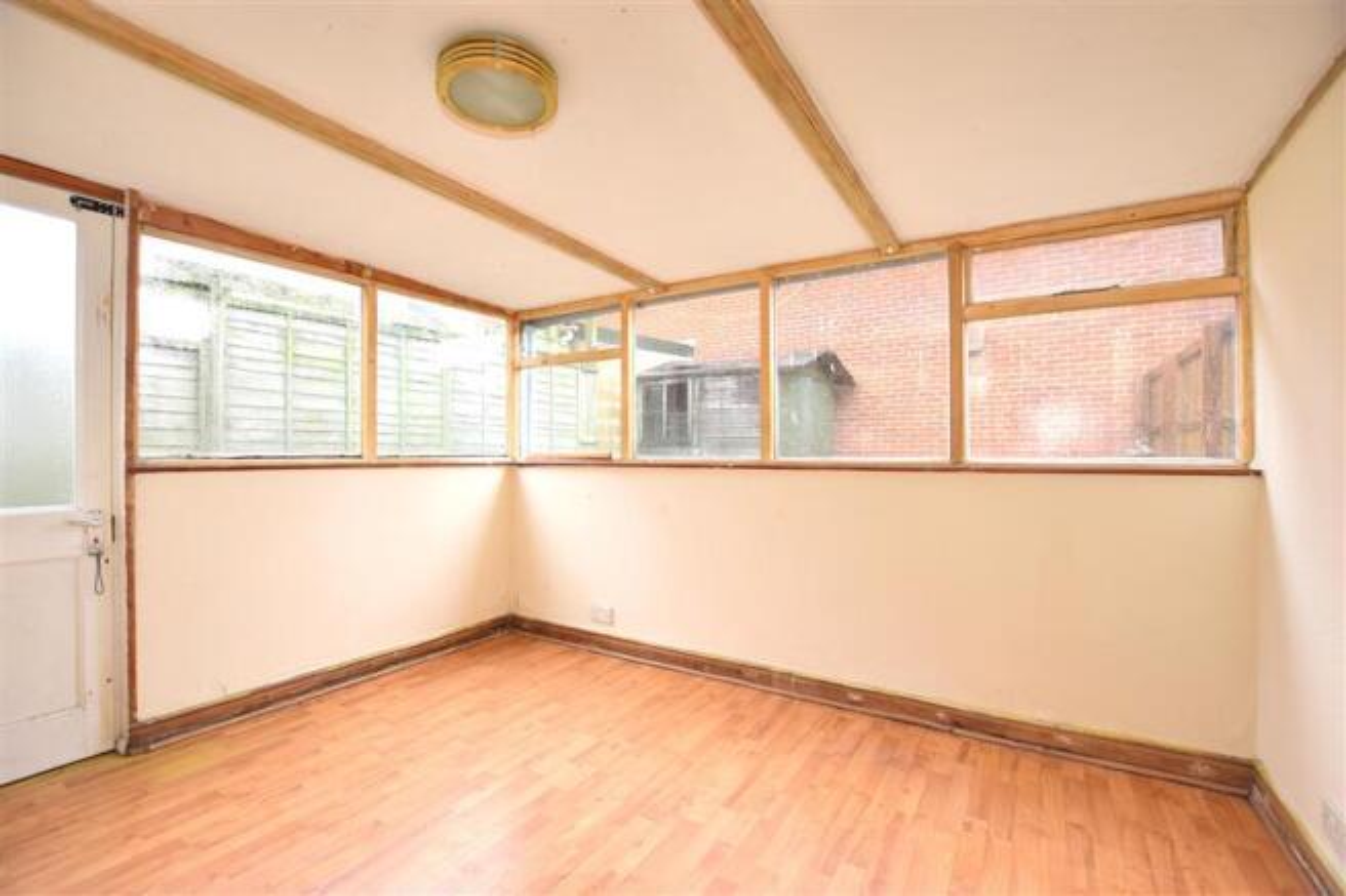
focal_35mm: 15
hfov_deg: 100.4
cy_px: 448
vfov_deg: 77.3
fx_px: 561
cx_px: 673
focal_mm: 10
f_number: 5.6
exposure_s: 1/100
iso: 400
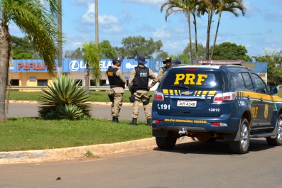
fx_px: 870
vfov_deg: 12.4
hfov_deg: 18.4
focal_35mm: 111
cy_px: 95
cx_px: 138
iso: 100
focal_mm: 70
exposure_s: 1/800
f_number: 7.1
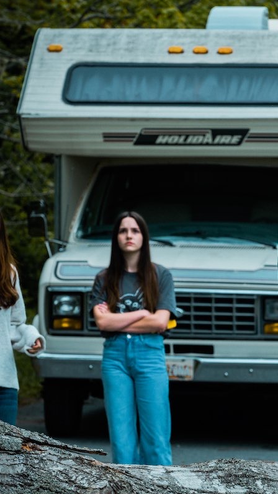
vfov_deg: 10.5
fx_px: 2688
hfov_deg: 5.9
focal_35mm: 205
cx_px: 273
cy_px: 247
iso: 500
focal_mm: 130
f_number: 7.1
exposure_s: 1/200
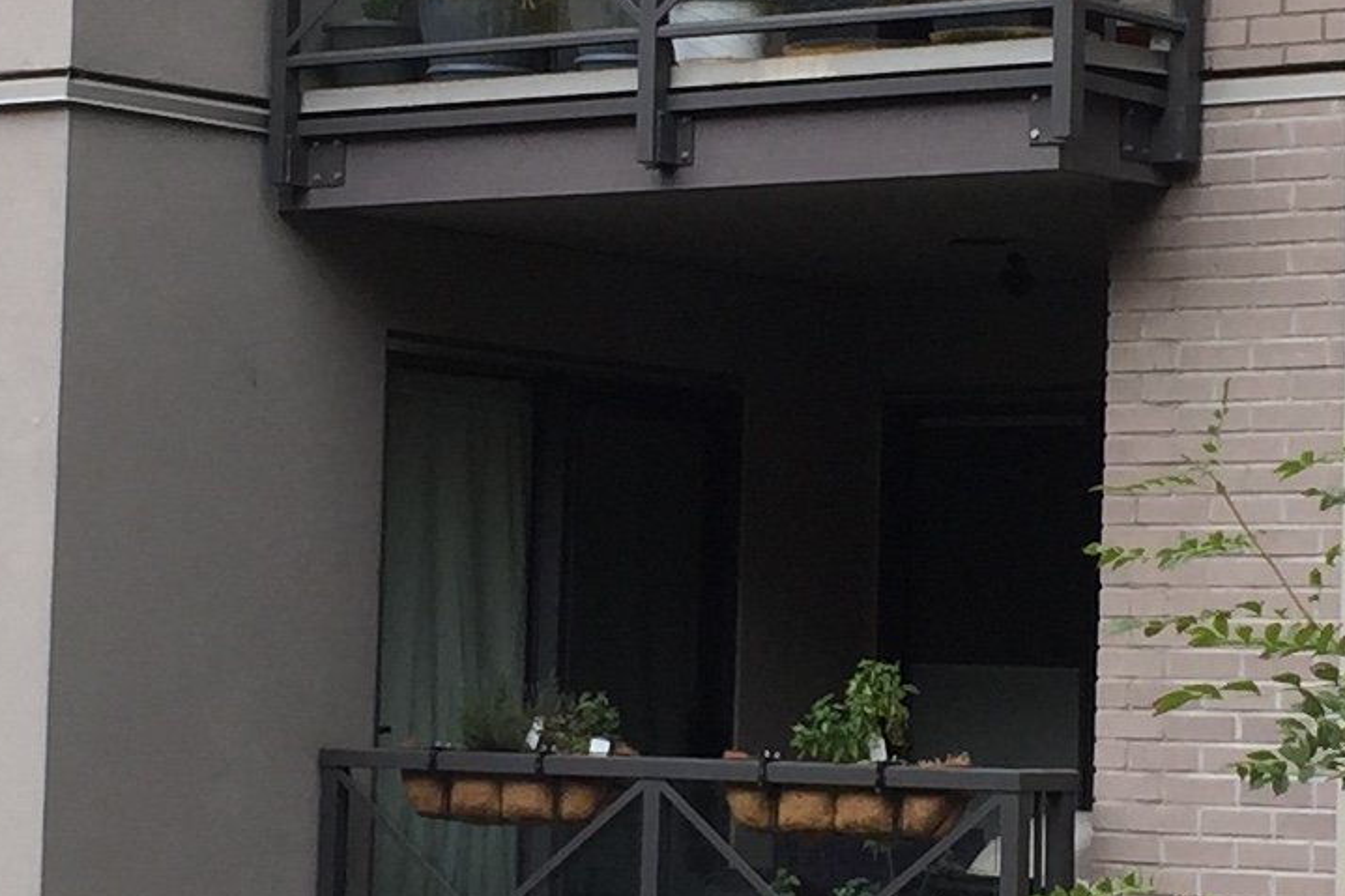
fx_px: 5117
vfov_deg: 10.0
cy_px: 591
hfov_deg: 15.0
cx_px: 660
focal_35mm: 137
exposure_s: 1/465
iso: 32
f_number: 2.2
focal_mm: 4.15
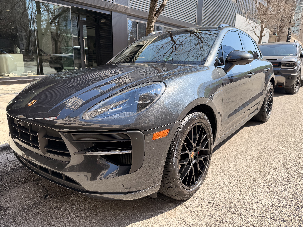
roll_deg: -0.3
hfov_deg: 71.6
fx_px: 210
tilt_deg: -13.3
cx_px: 152
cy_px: 114
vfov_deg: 56.8
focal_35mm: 24
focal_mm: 6.76
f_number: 1.78
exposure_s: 1/1522
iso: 80
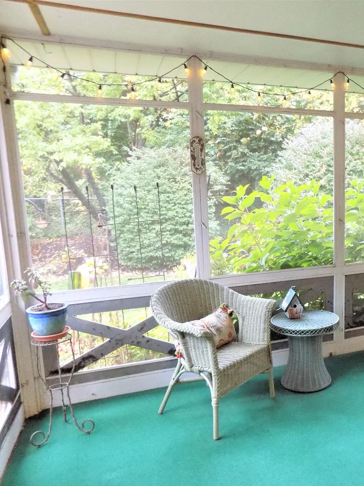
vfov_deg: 58.4
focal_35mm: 31
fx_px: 435
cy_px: 245
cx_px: 321
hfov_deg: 42.1
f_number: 3.1
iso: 400
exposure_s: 1/15
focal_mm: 4
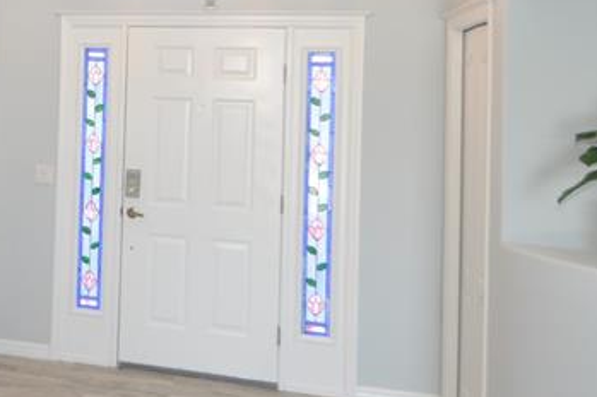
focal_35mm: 44
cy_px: 98
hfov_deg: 40.3
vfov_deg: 29.9
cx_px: 33
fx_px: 729
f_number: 5
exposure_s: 1/100
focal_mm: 10
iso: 400
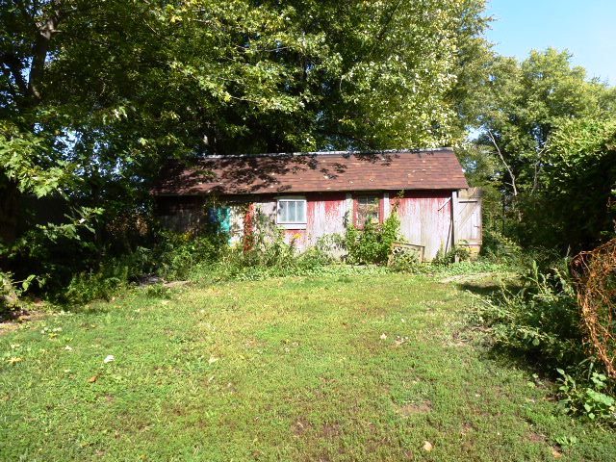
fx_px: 427
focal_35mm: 24
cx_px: 308
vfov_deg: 56.8
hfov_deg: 71.6
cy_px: 231
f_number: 4
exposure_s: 1/400
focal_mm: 4.3
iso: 100
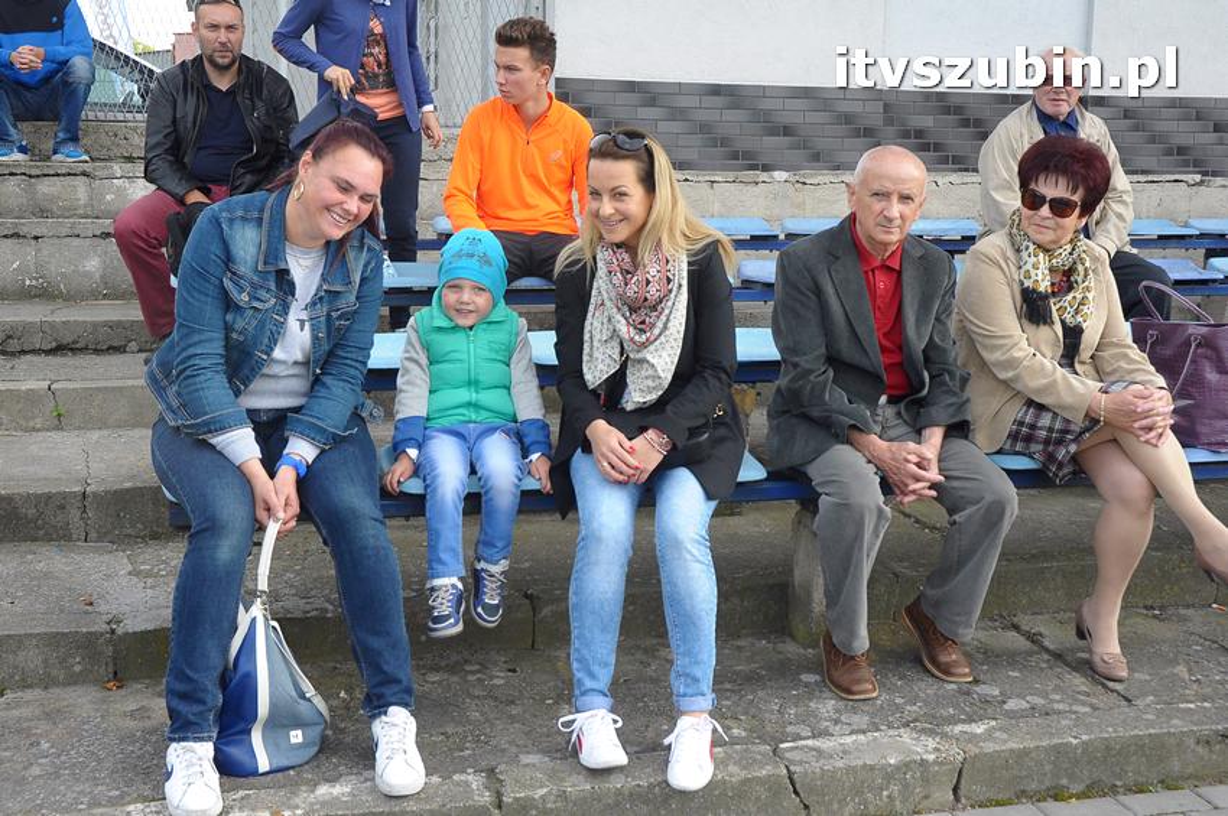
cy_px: 408
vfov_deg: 30.8
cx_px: 614
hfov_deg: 45.0
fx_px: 1482
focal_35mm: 44
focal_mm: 29
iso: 640
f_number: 8
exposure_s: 1/250
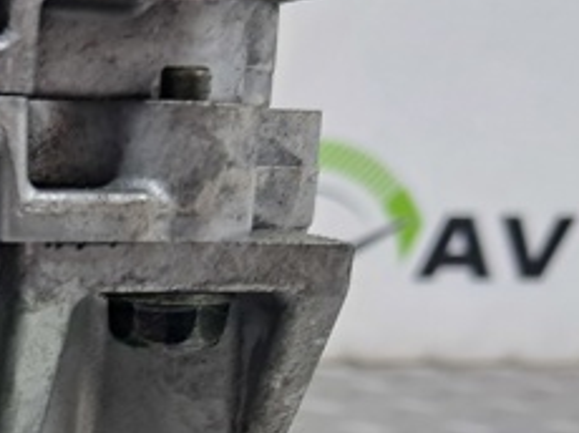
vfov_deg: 18.3
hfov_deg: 23.7
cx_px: -118
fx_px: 1253
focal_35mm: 75
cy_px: 563
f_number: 1.8
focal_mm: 4
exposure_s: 1/50
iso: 200
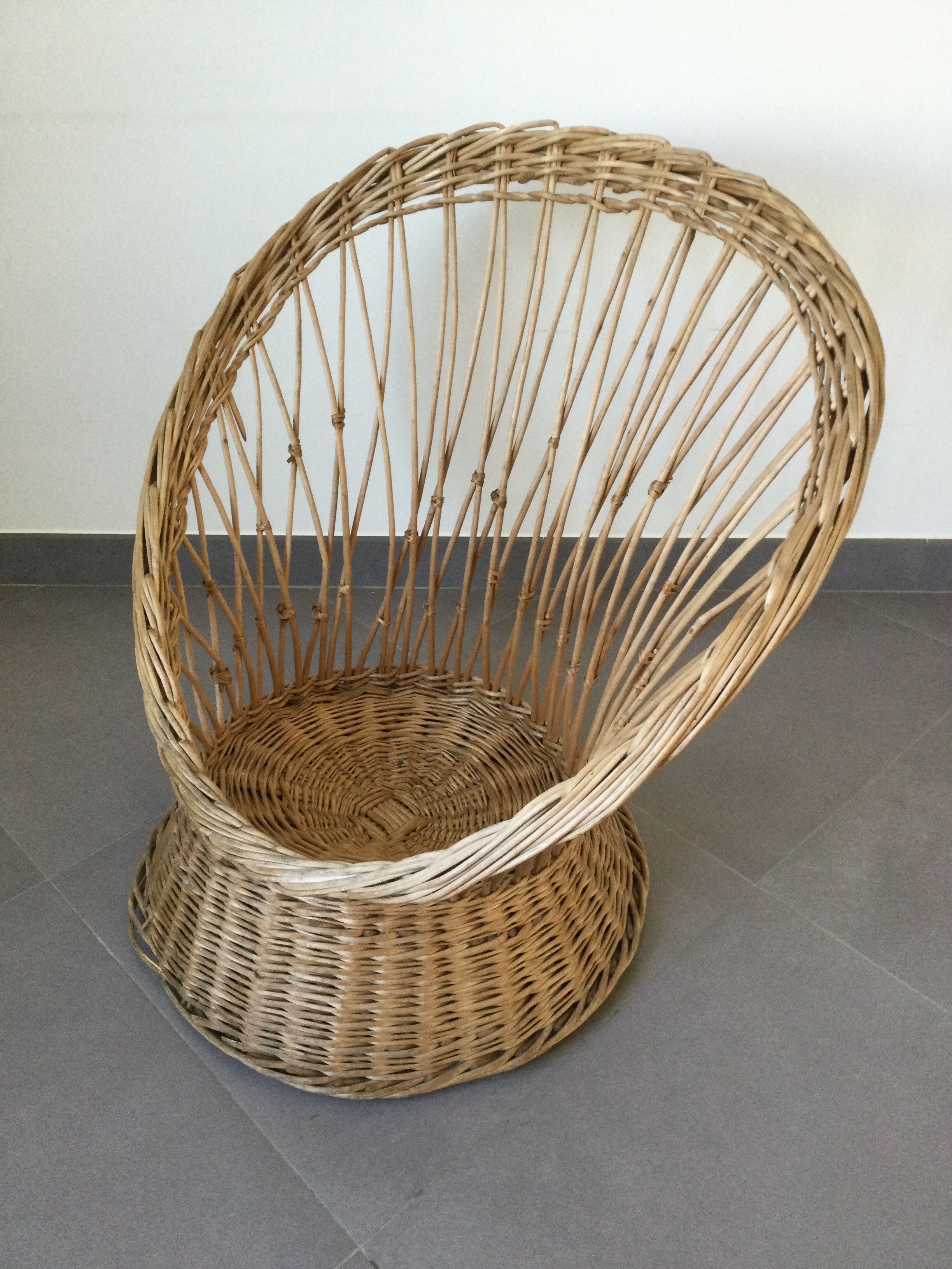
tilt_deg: -35.6
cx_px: 476
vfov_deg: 58.4
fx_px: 1137
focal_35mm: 31
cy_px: 634
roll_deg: +0.0
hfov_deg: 45.4
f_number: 2.4
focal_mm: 3.3
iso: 64
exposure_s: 1/33
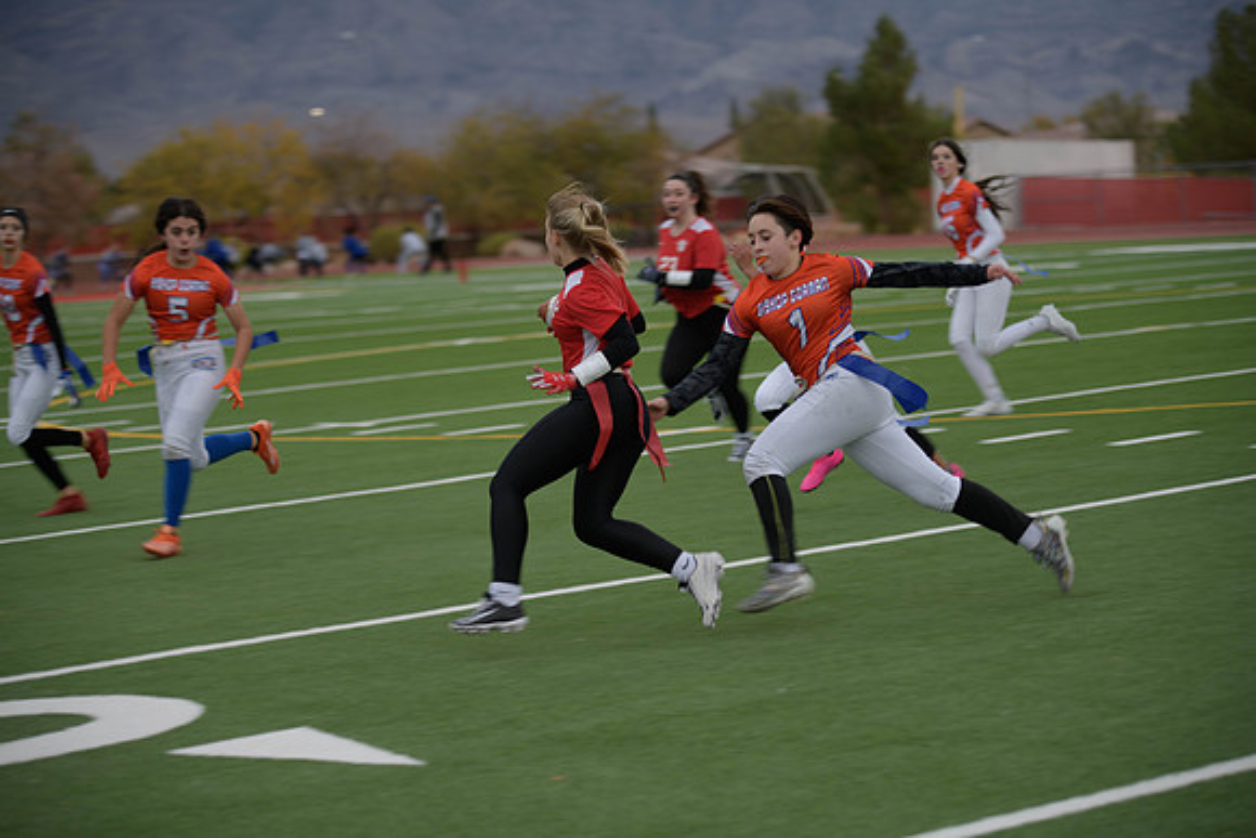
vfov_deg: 13.7
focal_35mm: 100
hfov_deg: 20.4
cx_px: 628
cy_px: 419
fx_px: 3490
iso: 200
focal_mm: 100
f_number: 2.8
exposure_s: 1/200
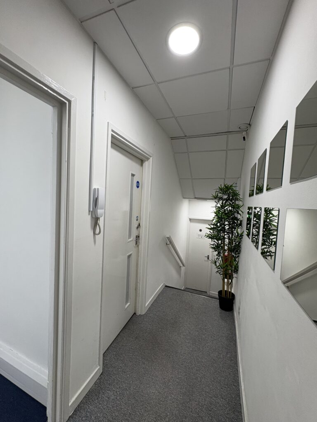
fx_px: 171
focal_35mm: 14
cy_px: 211
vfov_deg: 102.1
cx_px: 158
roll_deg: -2.6
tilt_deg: -2.0
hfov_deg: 85.7
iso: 125
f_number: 2.2
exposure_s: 1/100
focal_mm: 2.22
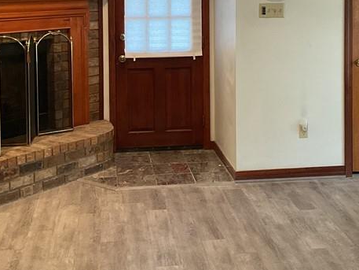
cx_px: 196
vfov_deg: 22.1
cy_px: 30
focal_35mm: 65
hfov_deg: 29.8
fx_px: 674
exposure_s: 1/60
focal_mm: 3
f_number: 1.8
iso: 125
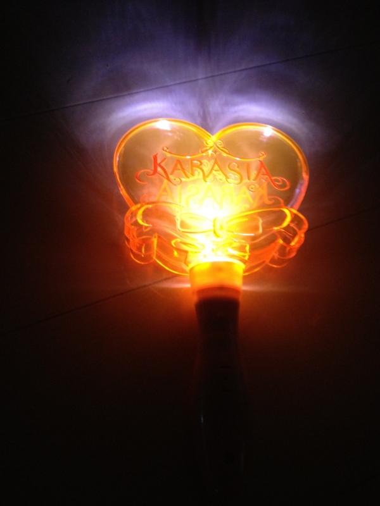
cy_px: 253
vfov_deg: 52.6
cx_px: 190
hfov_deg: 40.7
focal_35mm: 35
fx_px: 512
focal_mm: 4.28
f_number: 2.4
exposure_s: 1/20
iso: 320
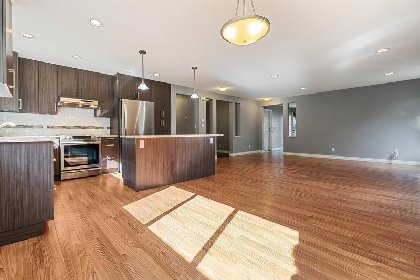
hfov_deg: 100.4
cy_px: 140
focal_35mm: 15
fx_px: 175
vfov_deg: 77.3
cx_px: 210
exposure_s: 1/50
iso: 320
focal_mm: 10
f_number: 10
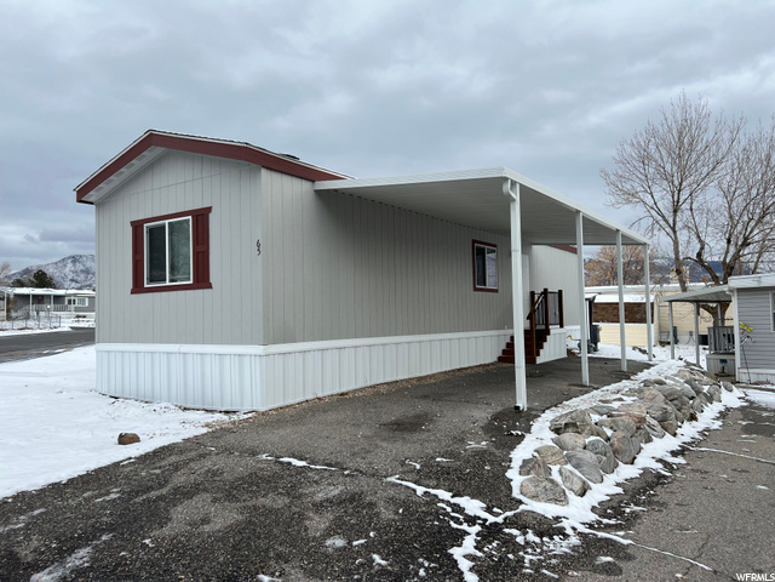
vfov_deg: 53.1
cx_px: 388
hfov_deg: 67.3
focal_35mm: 26
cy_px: 291
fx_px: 582
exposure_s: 1/2571
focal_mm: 5.7
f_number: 1.5
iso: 50
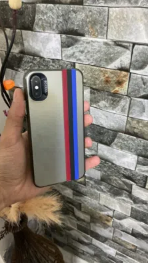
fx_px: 223
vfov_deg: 61.0
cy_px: 131
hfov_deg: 36.6
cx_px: 67
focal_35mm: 32
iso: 250
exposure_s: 1/33
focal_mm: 3
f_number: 1.8
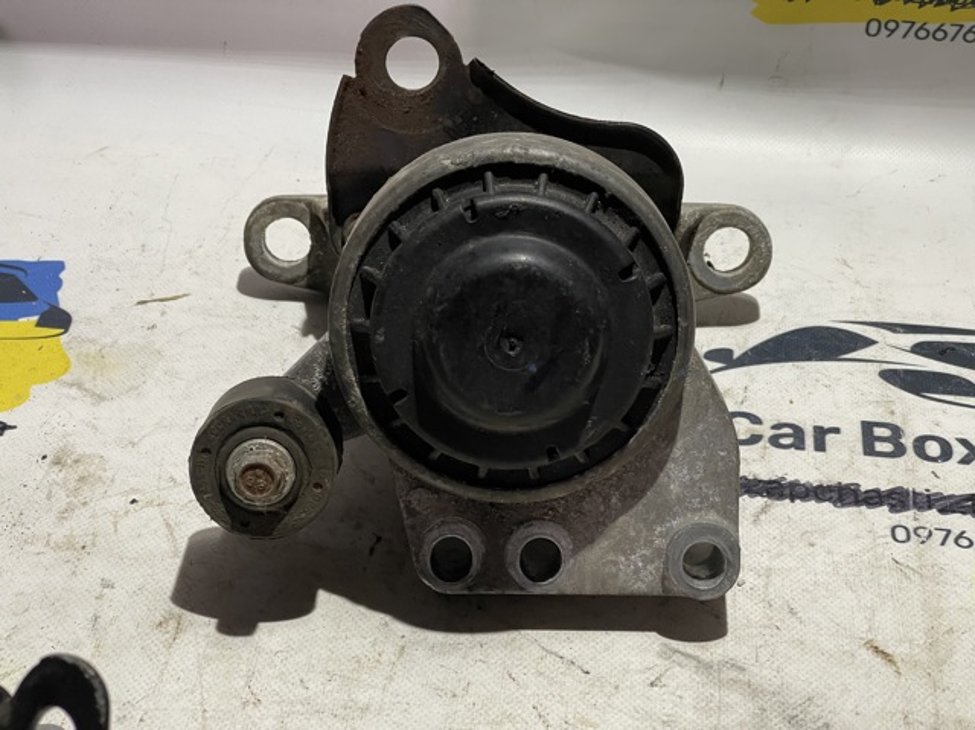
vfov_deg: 22.9
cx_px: 488
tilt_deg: -39.5
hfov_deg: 30.3
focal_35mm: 64
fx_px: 1801
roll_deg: -1.1
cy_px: 365
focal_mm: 7.5
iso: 200
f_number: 2.2
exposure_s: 1/50
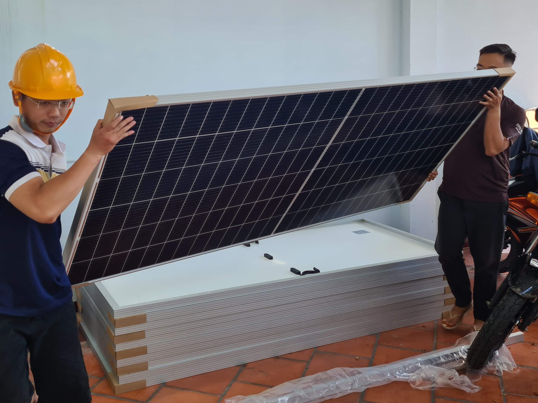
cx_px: 244
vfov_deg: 36.4
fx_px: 606
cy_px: 132
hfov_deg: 47.8
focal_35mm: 39
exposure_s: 1/104
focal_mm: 5.4
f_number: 1.8
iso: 50
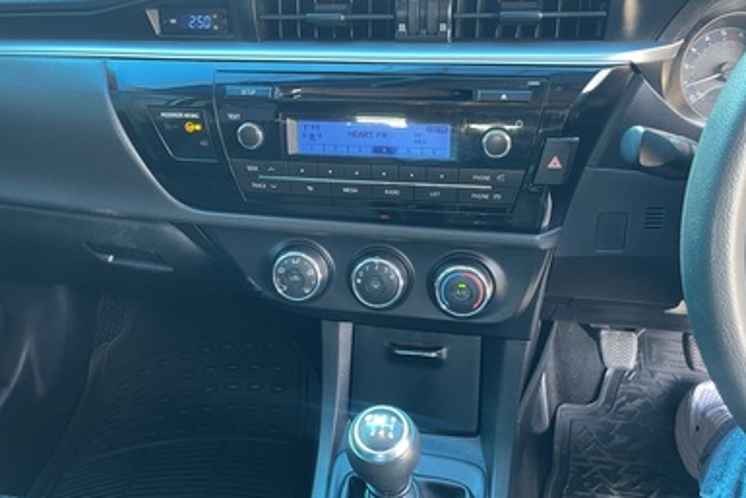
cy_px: 211
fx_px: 560
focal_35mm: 27
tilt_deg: -28.9
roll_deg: +3.4
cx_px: 364
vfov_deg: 47.8
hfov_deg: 67.4
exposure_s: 1/60
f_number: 1.6
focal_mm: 5.1
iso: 250
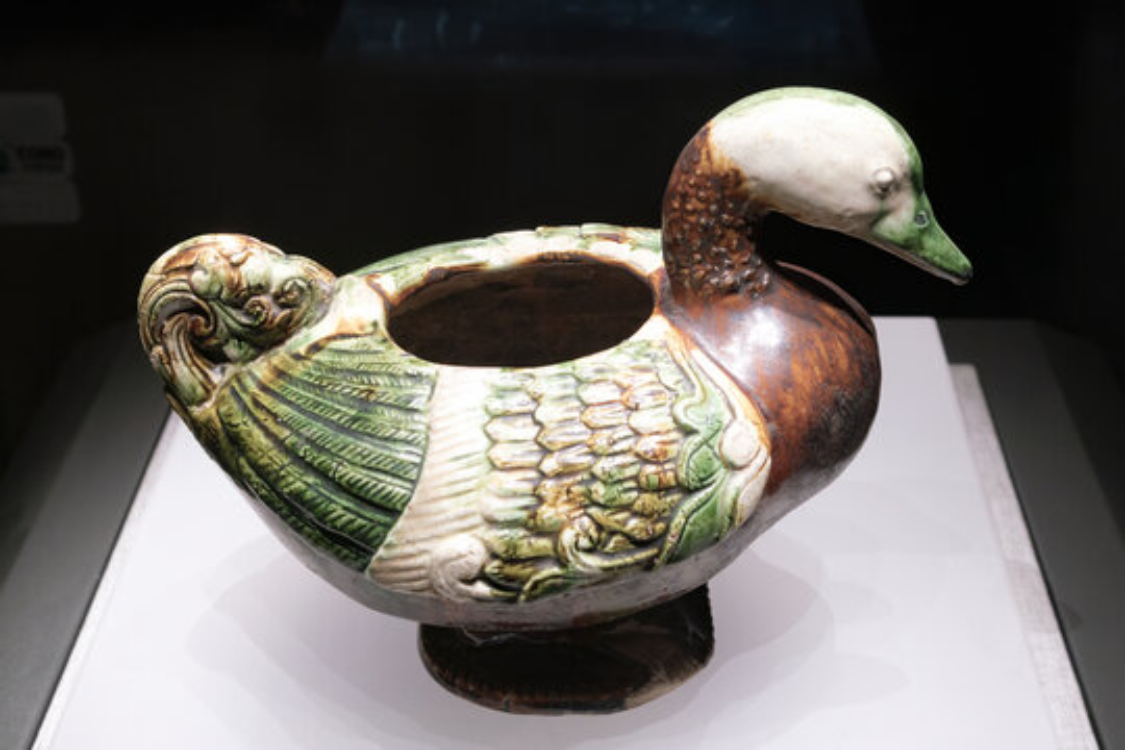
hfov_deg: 47.4
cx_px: 562
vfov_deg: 32.6
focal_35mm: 41
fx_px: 1281
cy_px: 375
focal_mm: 41
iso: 640
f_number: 5.6
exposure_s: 1/50
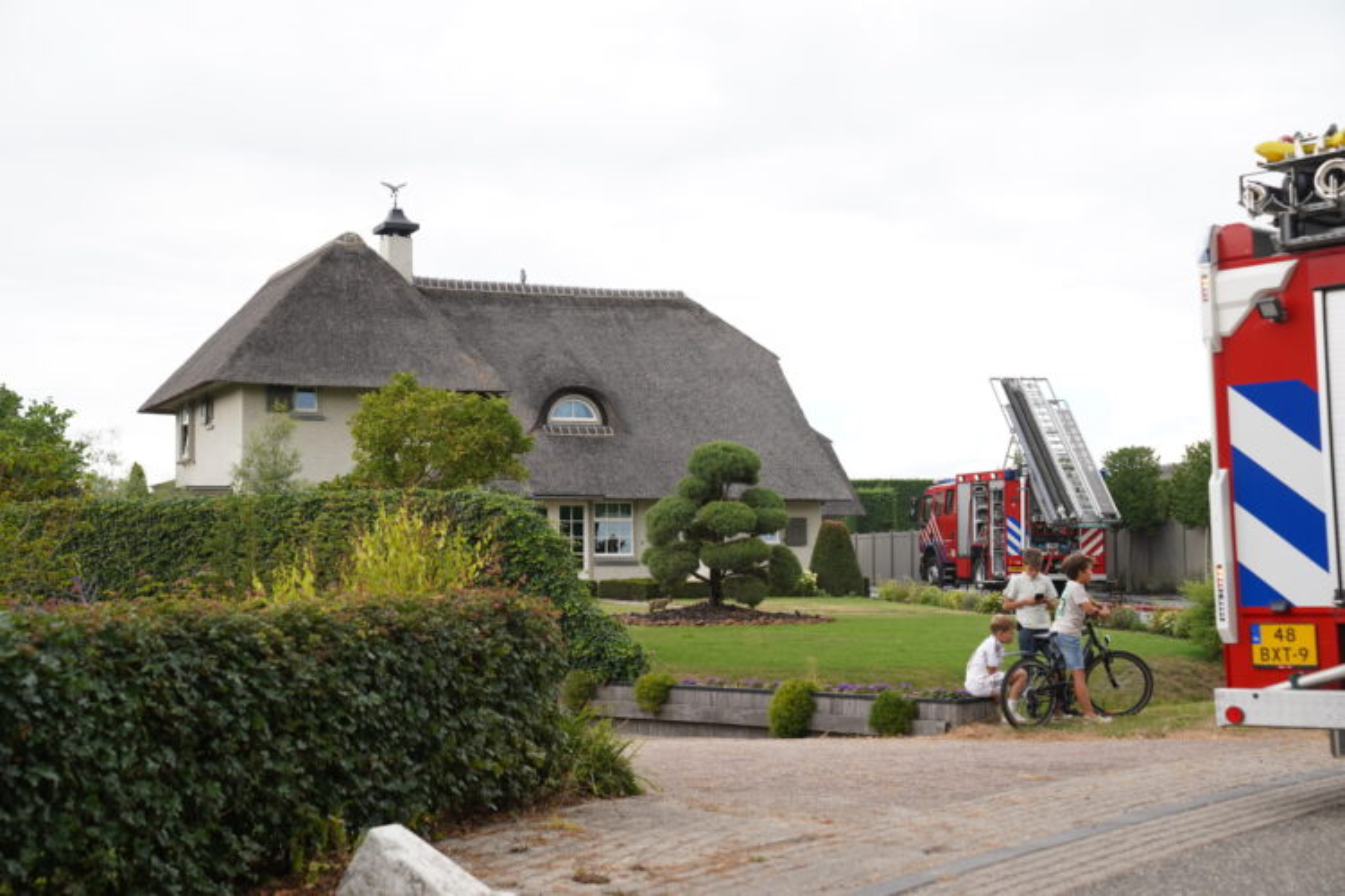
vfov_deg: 24.2
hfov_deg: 35.6
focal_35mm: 56
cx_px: 672
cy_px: 448
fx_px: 2092
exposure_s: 1/800
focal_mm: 56
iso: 400
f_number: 4
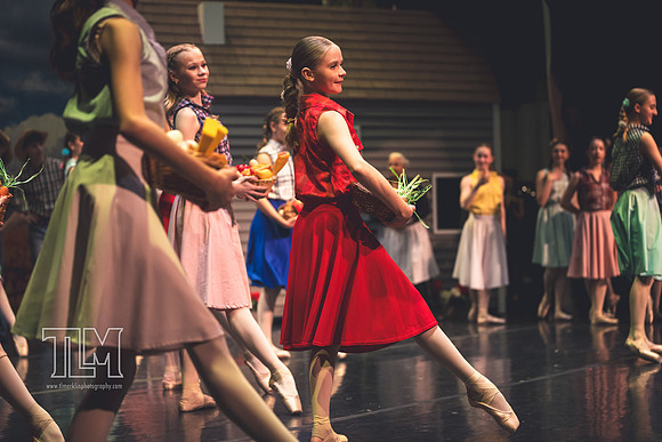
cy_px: 221
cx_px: 331
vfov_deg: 19.5
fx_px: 1287
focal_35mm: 70
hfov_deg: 28.8
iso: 1800
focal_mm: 70
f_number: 2.8
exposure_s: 1/250
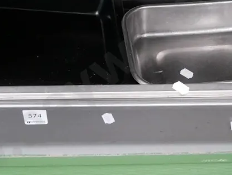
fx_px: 563
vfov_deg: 17.5
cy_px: 57
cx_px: 124
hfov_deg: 23.3
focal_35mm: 84
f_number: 4
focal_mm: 17
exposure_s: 1/40
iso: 3200
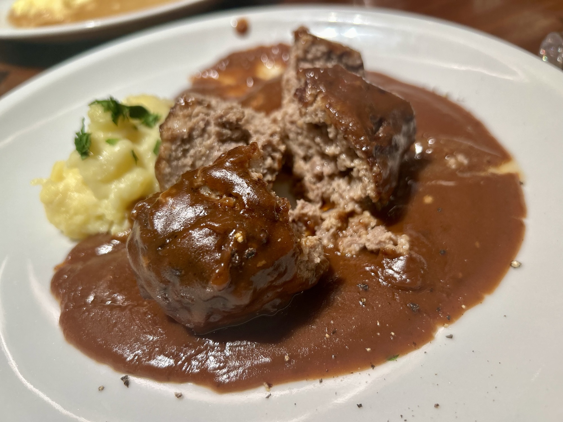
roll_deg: +8.6
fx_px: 423
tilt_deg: -43.0
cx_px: 282
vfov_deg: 53.1
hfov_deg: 67.3
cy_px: 211
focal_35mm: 26
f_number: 1.5
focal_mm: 5.7
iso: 80
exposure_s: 1/119
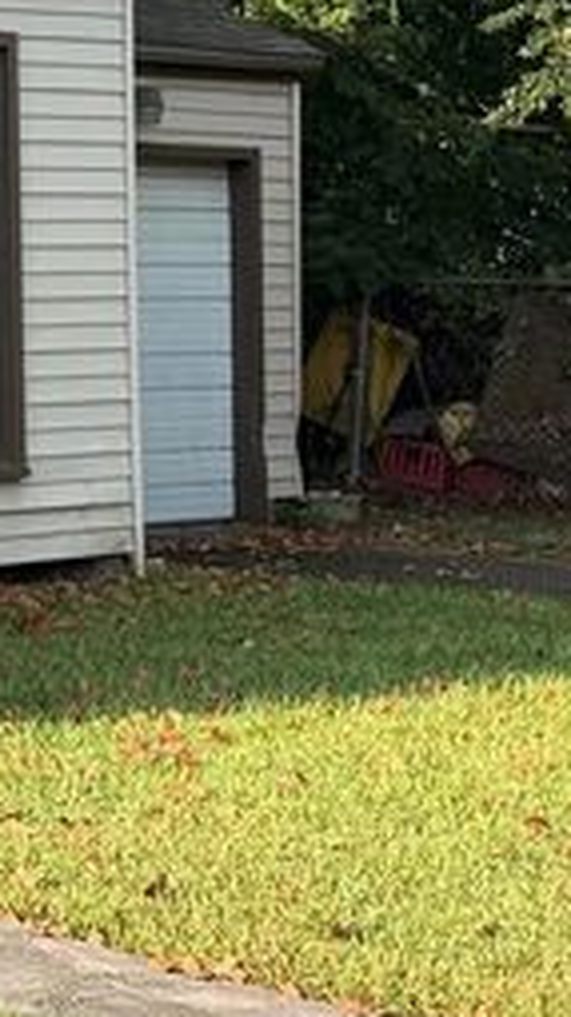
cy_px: 156
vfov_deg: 20.1
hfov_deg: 9.4
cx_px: -1066
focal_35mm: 105
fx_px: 2833
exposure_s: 1/1211
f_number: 1.78
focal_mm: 6.76
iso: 100
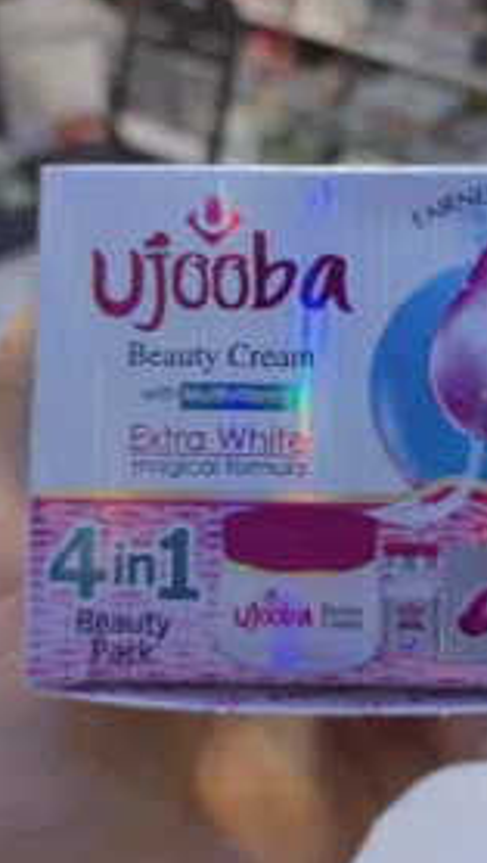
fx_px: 824
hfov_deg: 32.4
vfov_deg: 55.1
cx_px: 357
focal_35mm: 36
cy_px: 379
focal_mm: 4.71
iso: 238
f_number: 1.79
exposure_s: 1/50
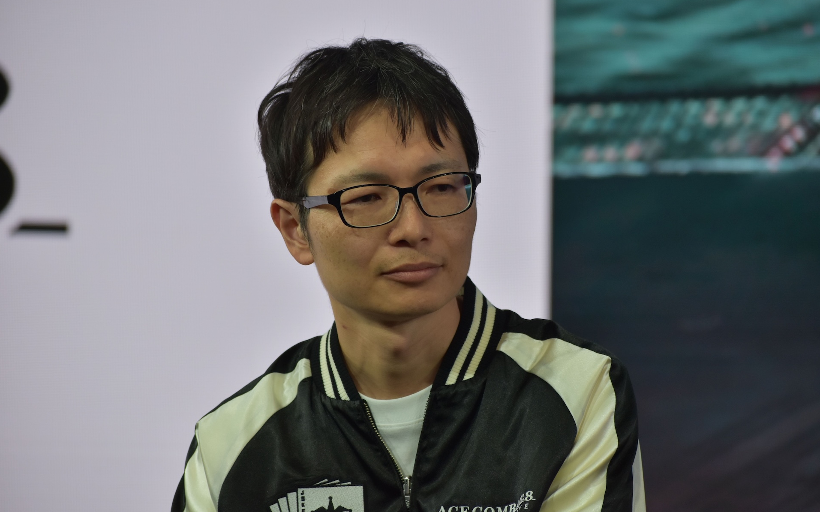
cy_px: 248
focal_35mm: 223
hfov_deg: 9.4
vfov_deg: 5.9
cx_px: 409
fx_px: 4972
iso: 560
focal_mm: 145
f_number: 4.8
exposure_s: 1/250
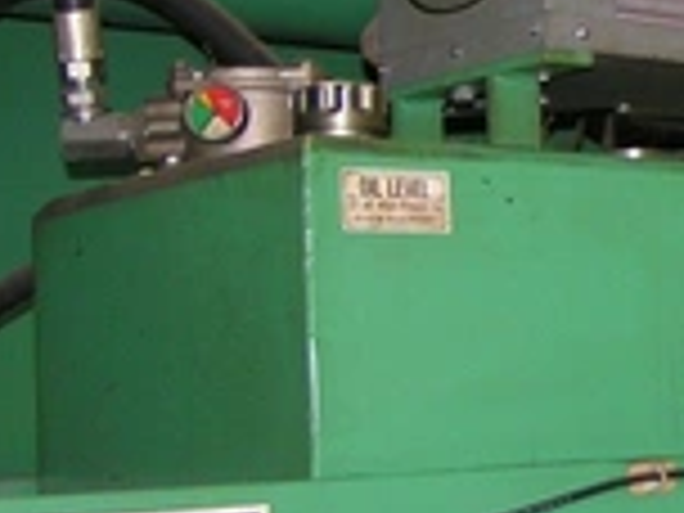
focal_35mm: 100
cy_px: 225
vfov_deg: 14.8
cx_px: 806
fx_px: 1976
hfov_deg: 18.7
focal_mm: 5.8
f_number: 2.8
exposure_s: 1/40
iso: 200
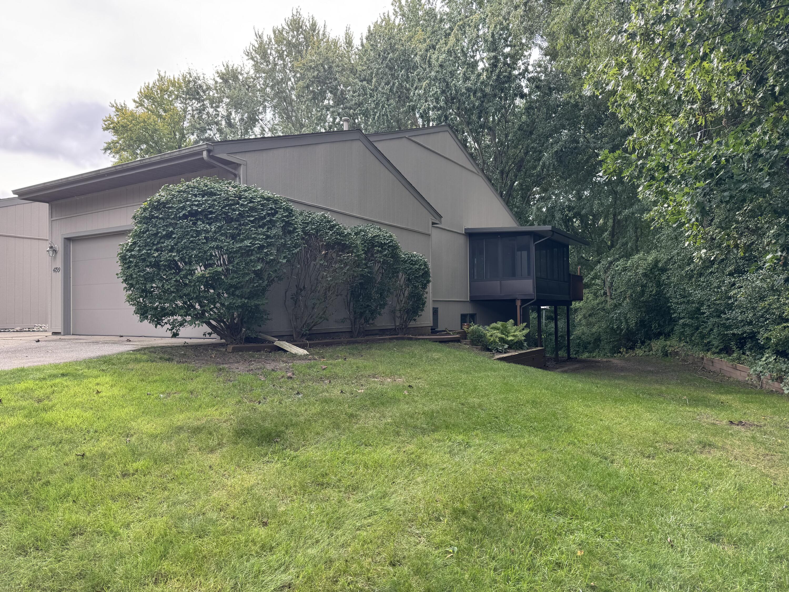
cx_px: 394
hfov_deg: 71.6
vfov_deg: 56.8
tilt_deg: +1.2
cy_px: 296
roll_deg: +0.8
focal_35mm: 24
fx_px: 547
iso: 80
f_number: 1.78
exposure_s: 1/439
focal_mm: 6.76
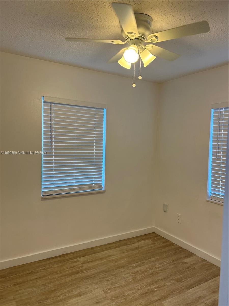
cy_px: 153
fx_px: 229
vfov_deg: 67.3
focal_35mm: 26
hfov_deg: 53.1
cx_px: 114
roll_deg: +0.1
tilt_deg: -4.2
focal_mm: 5.7
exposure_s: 1/149
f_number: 1.5
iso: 64
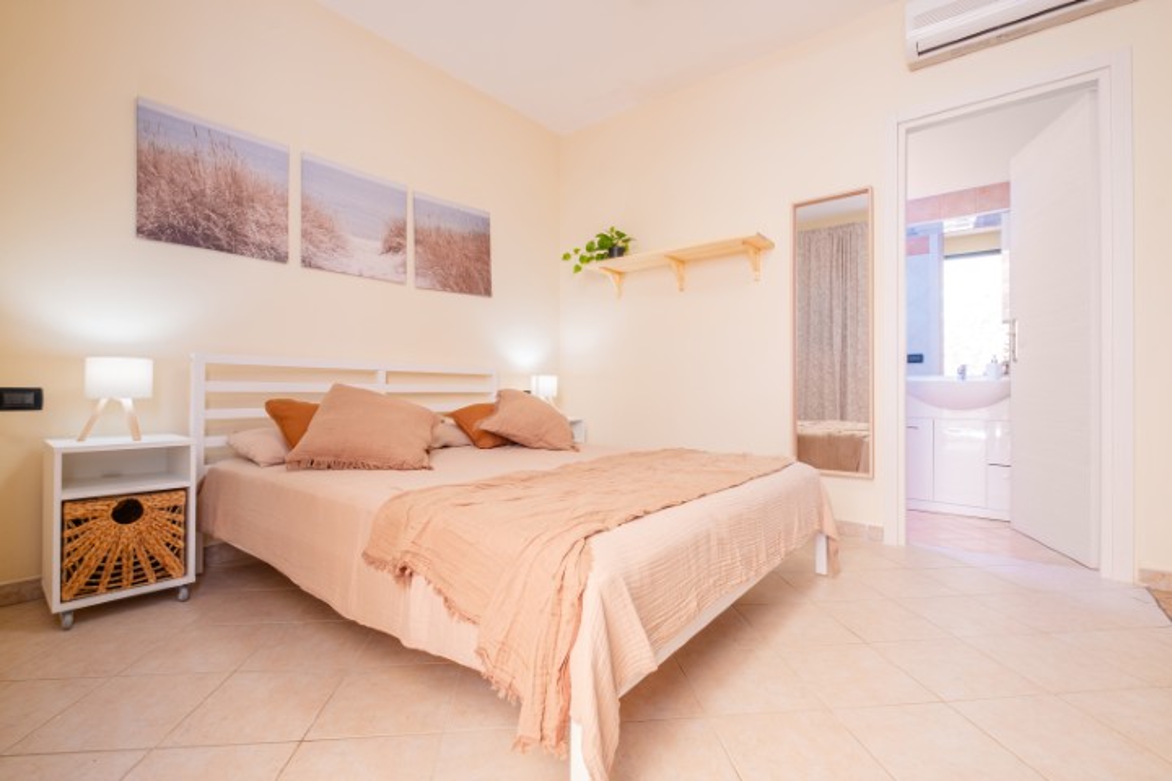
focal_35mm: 15
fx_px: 488
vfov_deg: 77.3
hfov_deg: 100.4
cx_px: 586
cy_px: 390
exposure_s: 1
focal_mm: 10
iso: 200
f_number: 13
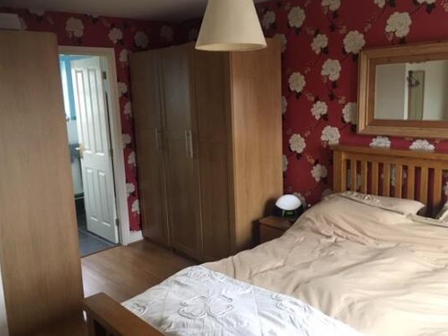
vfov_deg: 44.2
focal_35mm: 32
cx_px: 216
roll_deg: +1.9
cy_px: 164
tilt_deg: -9.3
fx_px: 414
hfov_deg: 56.8
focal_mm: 4.15
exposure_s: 1/33
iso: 200
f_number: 2.2
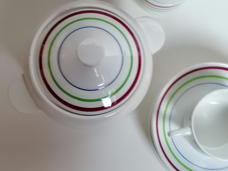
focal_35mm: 54
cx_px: 114
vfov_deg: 27.0
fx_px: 356
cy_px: 86
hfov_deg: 35.5
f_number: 1.8
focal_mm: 4.75
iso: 320
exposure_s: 1/30
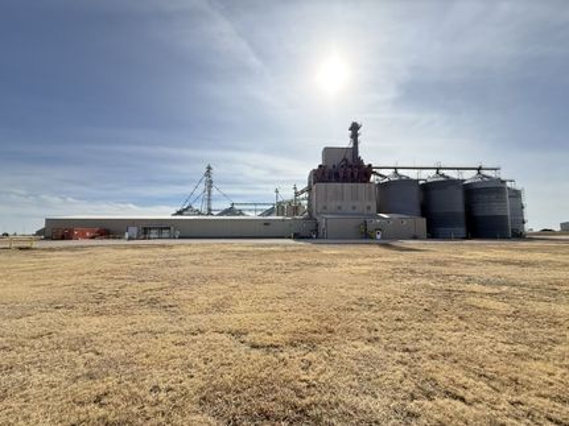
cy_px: 213
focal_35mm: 14
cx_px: 284
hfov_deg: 102.1
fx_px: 230
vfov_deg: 85.6
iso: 64
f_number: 2.2
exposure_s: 1/1572
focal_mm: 2.22
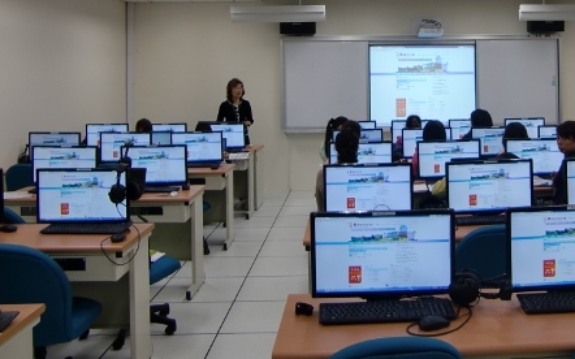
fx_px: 674
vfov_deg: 29.4
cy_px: 91
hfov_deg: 45.7
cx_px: 373
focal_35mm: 43
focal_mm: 4.9
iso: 80
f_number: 2.6
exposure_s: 1/60
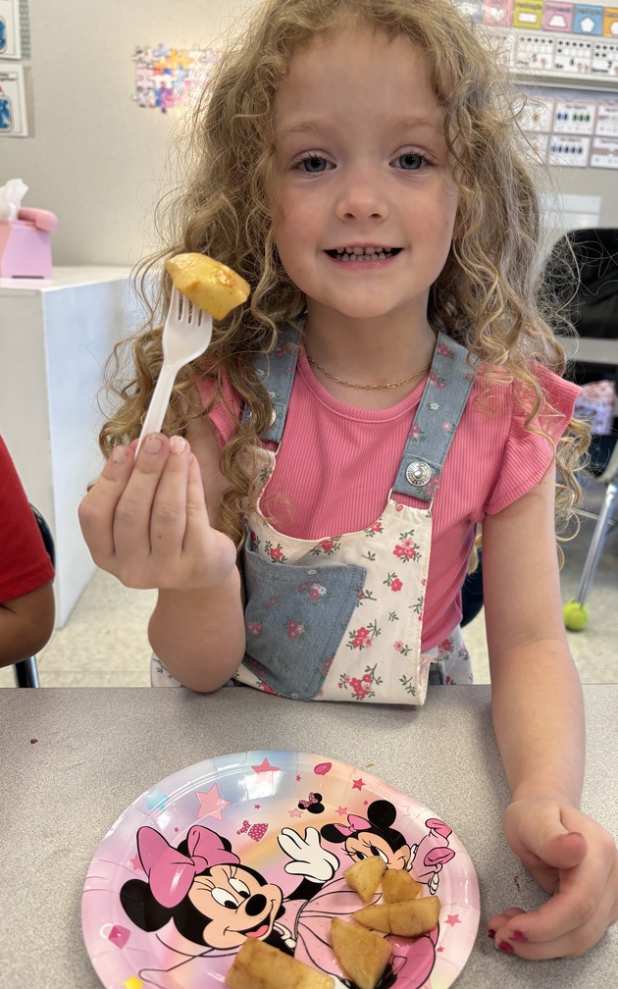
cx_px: 358
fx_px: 755
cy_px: 493
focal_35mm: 28
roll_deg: -3.7
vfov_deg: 66.5
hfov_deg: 44.4
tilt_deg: -17.2
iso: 125
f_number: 1.6
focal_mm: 5.96
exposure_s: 1/60
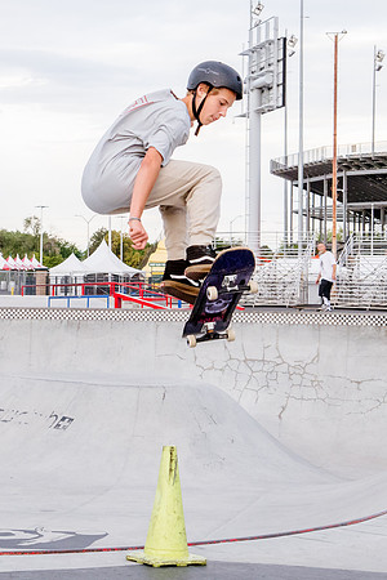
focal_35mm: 122
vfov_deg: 16.8
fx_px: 1963
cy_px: 202
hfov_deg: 11.2
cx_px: 83
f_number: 9
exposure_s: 1/400
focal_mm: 62
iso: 2500
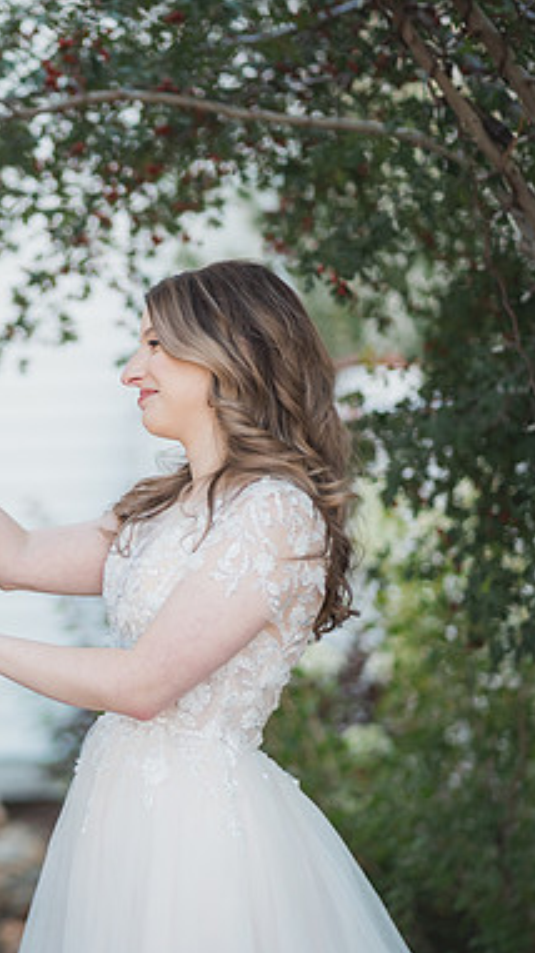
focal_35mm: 143
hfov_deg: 8.4
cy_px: 482
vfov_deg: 15.0
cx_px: 2
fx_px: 3610
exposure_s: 1/1000
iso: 1000
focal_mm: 85
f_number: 1.8
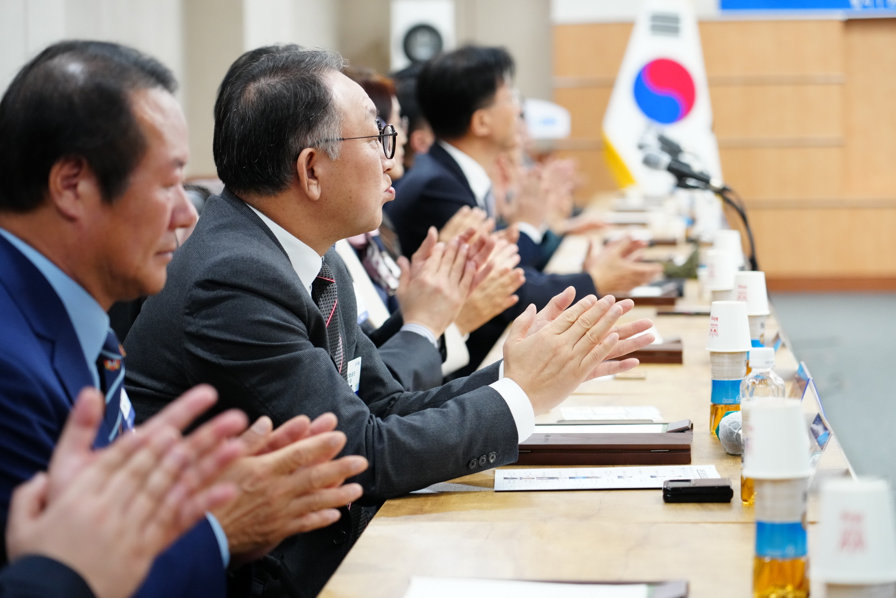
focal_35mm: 105
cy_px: 299
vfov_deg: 13.0
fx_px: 2613
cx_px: 448
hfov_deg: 19.5
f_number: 4
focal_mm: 105
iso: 3200
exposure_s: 1/160
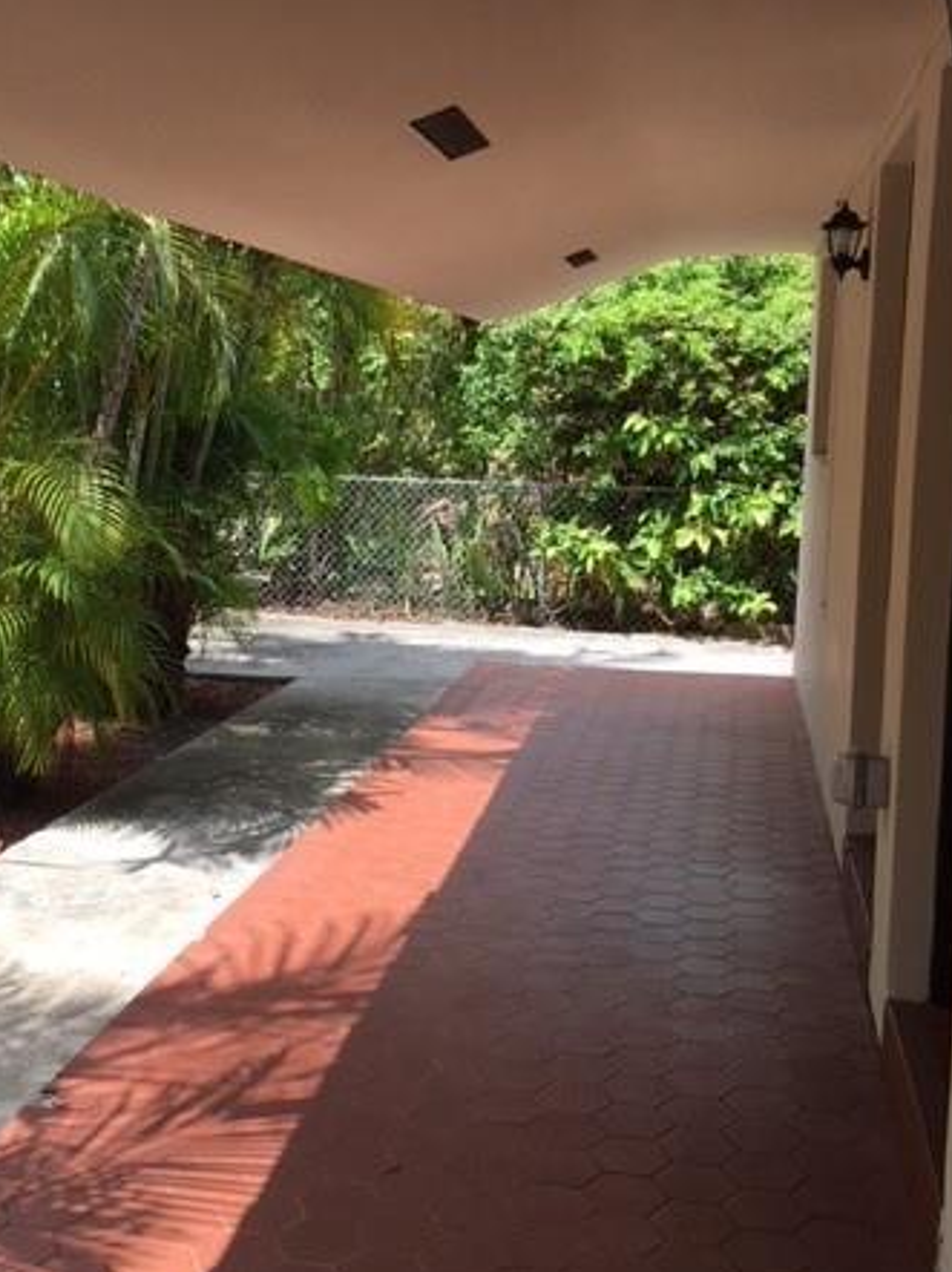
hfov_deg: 34.1
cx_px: 351
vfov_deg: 44.8
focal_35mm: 42
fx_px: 1542
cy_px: 576
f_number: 2.2
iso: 25
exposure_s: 1/523
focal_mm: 4.15
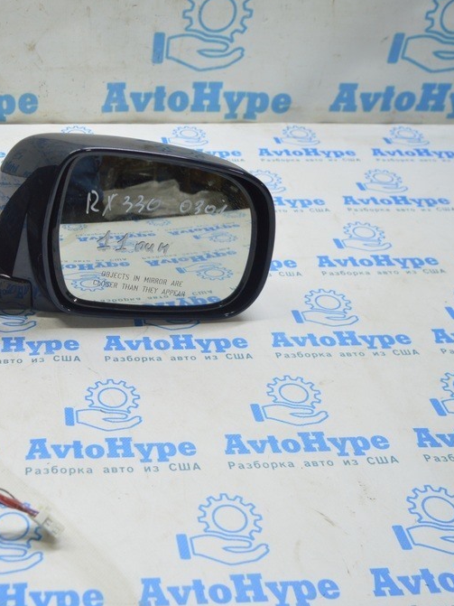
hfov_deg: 31.5
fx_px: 770
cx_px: 53
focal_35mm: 44
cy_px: 300
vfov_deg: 43.0
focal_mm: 20
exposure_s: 1/40
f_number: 3.8
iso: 400
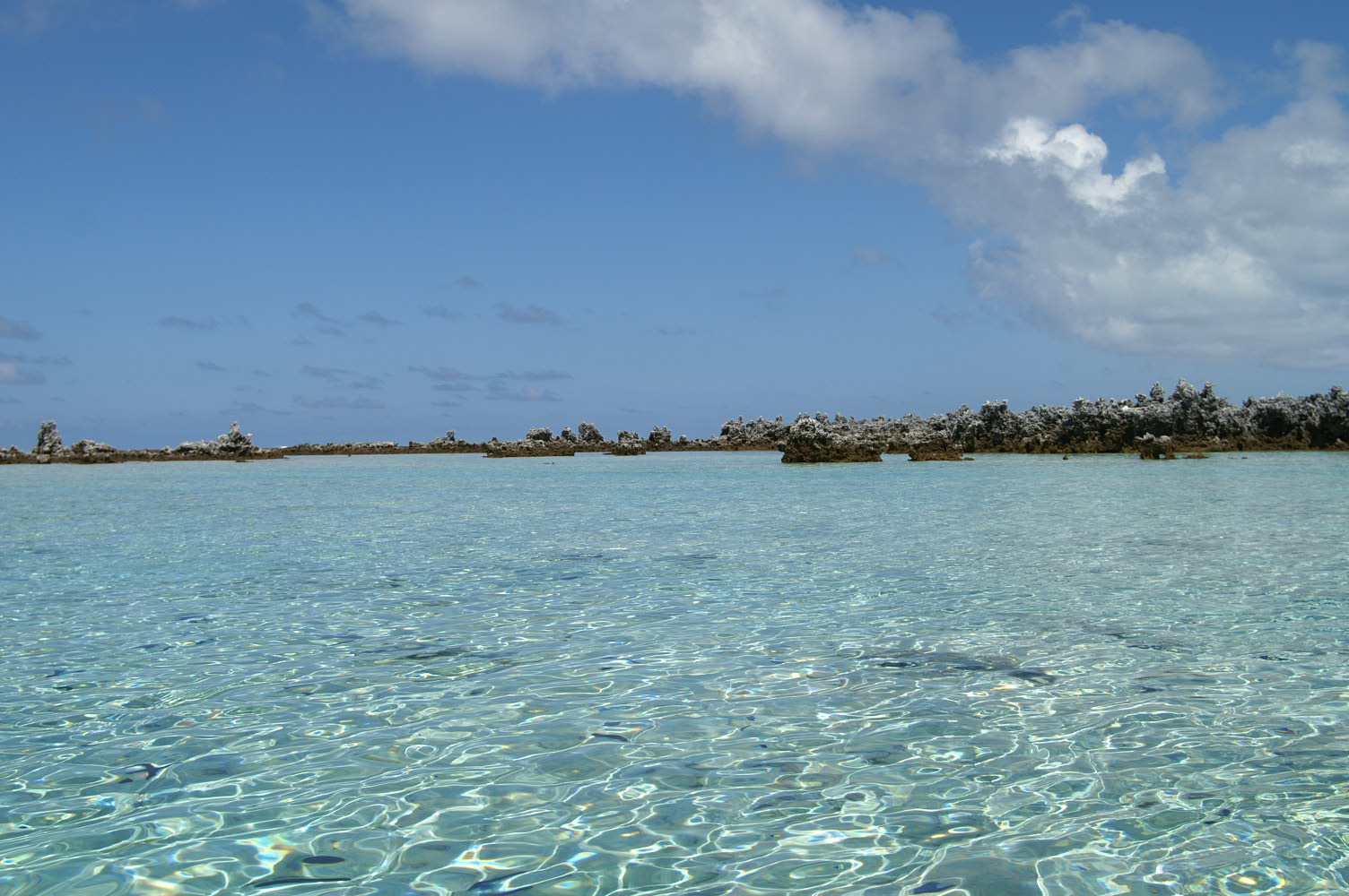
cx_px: 674
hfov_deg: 49.6
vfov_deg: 34.1
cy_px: 448
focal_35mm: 39
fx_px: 1460
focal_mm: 26
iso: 100
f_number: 7.1
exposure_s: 1/1000
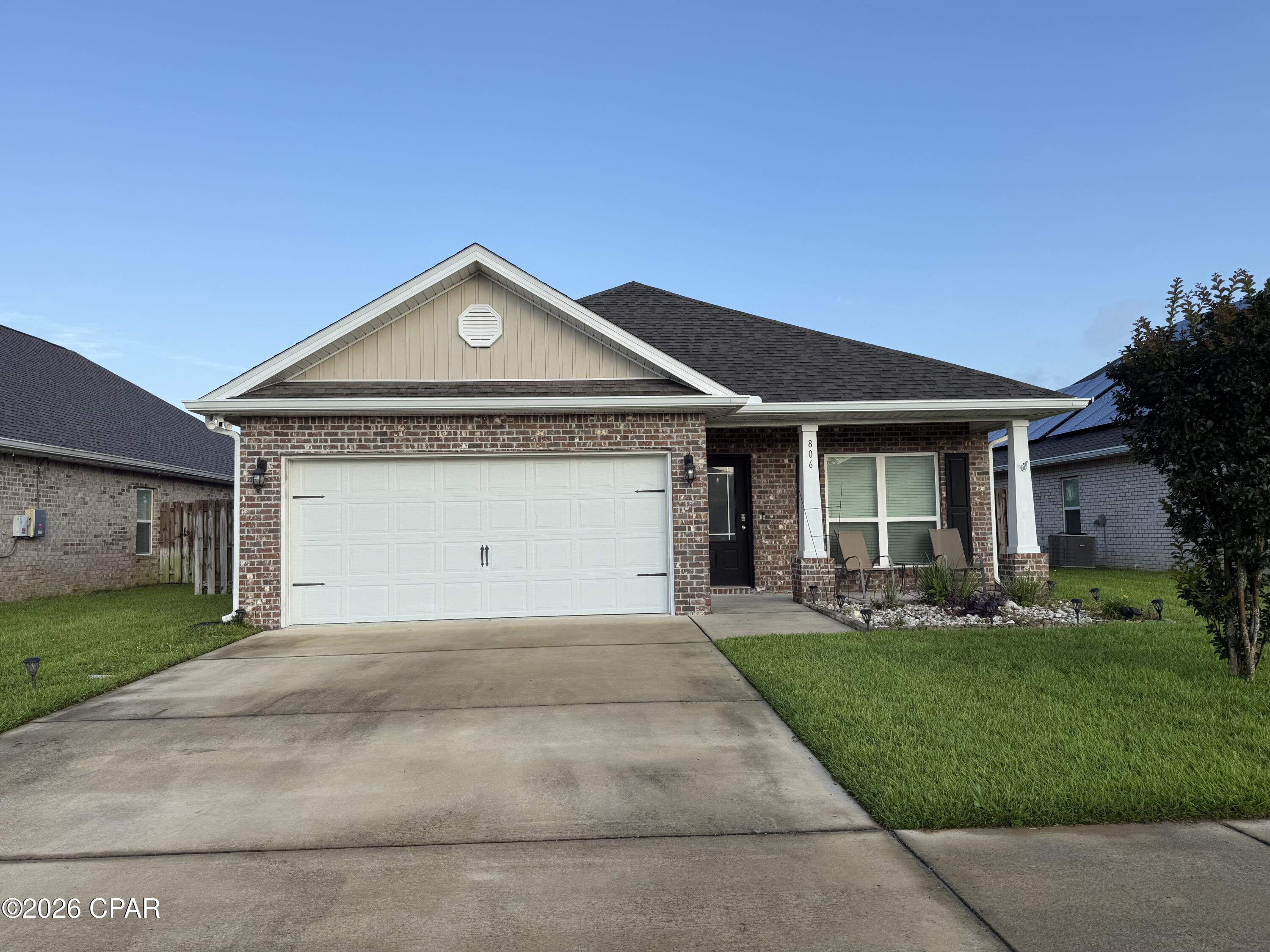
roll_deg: +1.2
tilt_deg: +3.8
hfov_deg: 71.6
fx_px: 881
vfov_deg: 56.8
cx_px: 635
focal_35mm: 24
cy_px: 476
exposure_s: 1/2299
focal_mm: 6.76
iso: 80
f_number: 1.78
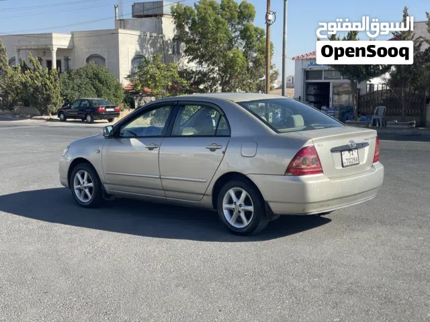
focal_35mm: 52
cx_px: 215
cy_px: 161
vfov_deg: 28.0
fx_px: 646
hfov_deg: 36.8
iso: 25
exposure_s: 1/749
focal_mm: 6
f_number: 2
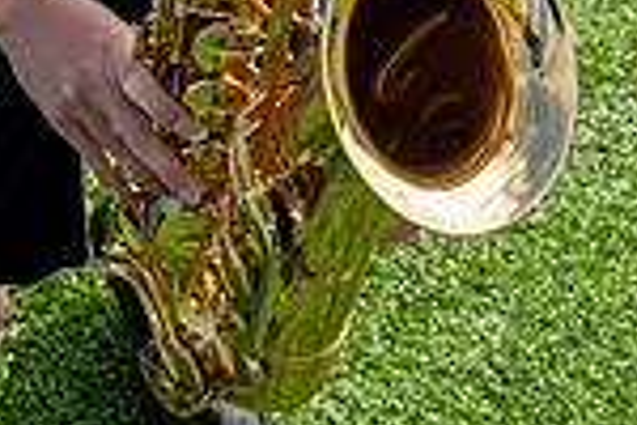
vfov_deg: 16.4
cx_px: 127
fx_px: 1274
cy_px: -298
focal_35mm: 72
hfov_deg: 27.5
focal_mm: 24
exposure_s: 1/250
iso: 80
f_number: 4.5
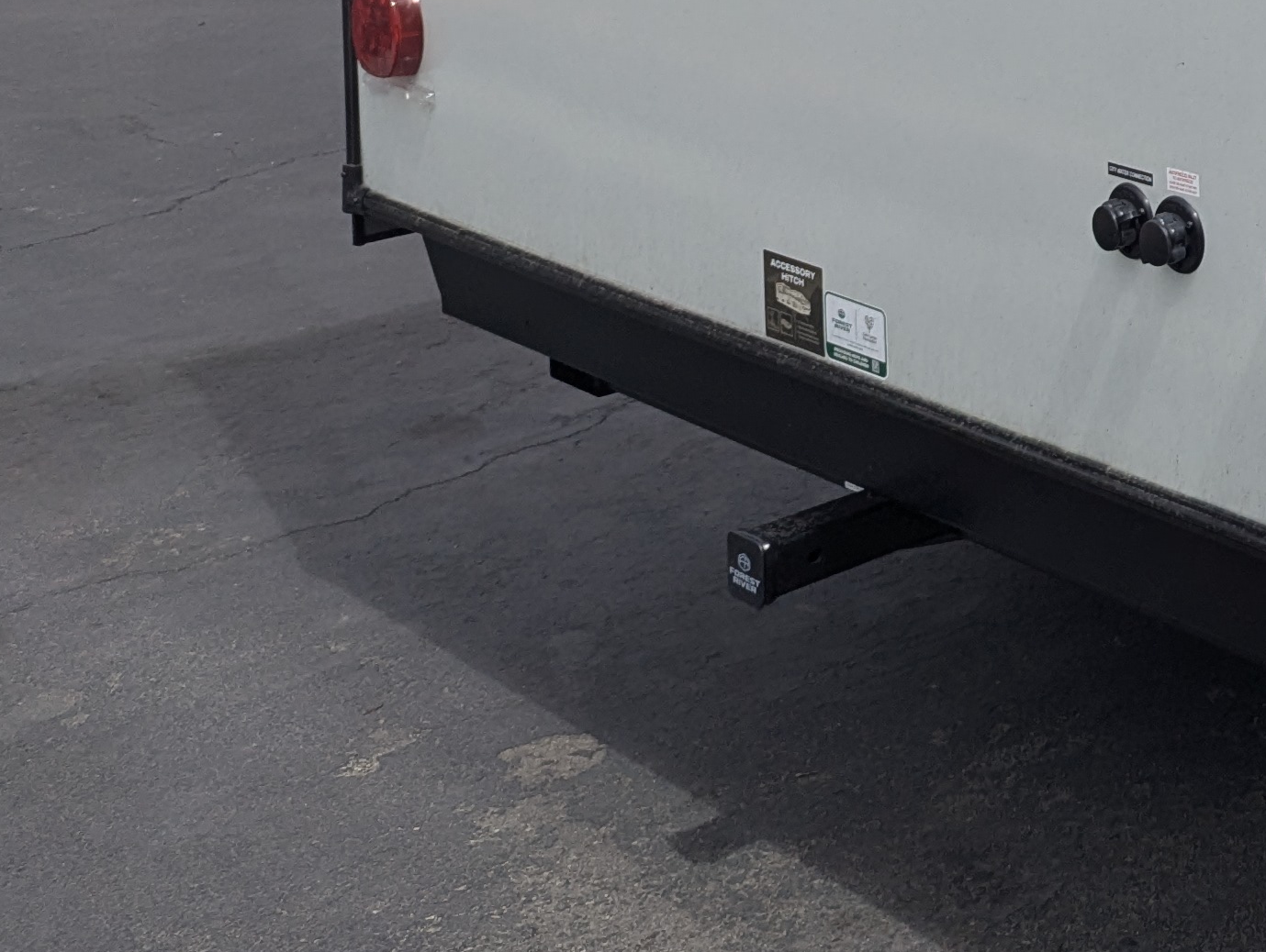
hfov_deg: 23.0
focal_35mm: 71
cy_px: -401
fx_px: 2600
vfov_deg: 18.7
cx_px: 1821
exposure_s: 1/2571
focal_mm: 6.81
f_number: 1.85
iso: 48
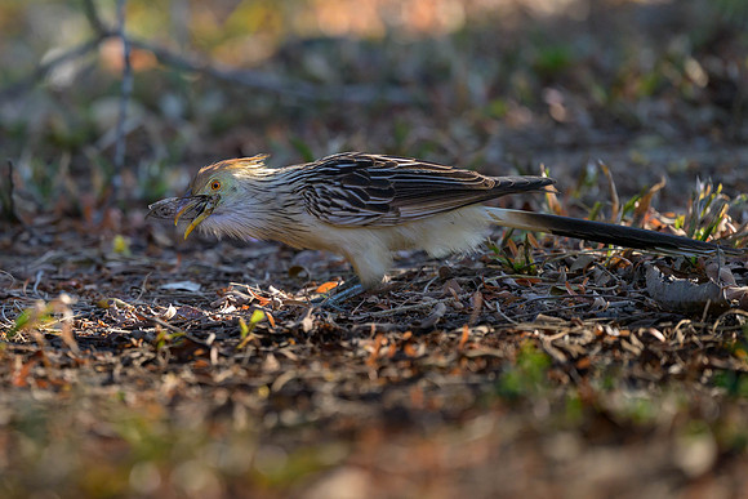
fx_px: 14131
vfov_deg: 2.0
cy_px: 199
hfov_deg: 3.0
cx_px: 152
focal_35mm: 680
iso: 500
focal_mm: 400
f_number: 2.8
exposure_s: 1/2000
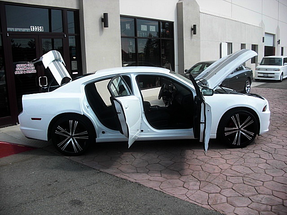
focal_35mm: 36
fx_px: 298
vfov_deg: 39.7
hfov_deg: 51.4
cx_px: 144
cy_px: 108
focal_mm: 6.3
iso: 50
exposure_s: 1/640
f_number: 2.8
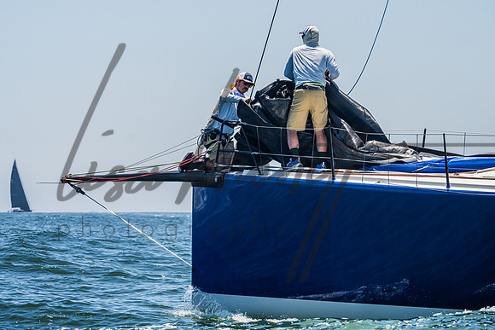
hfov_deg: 10.6
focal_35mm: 193
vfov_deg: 7.1
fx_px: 2657
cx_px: 248
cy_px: 124
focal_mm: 155
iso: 400
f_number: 8
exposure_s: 1/1600
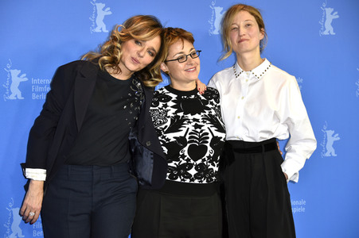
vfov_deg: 13.0
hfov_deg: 19.5
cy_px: 119
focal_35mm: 105
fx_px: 1046
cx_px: 180
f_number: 5.6
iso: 640
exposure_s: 1/125
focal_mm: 105
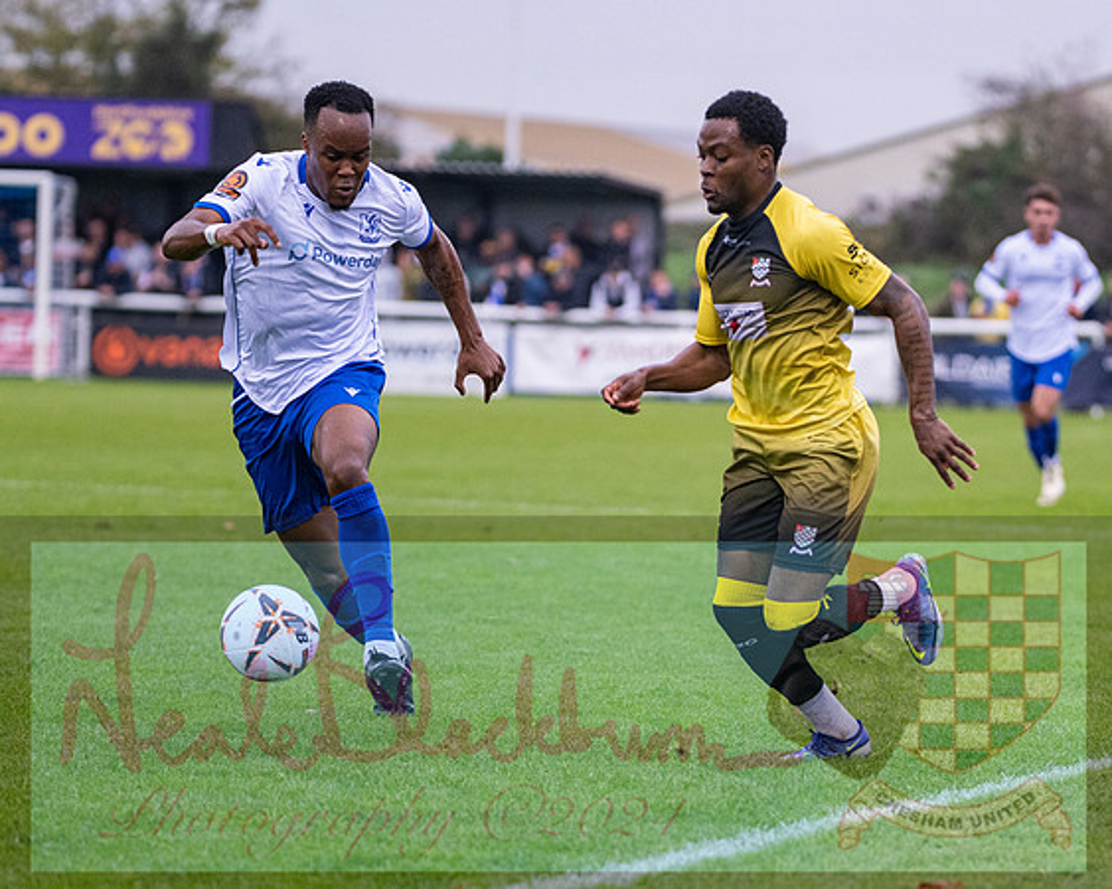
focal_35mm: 235
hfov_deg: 8.2
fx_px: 7720
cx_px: 820
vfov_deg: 6.6
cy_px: 589
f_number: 2.8
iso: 1600
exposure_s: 1/1600
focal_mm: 155
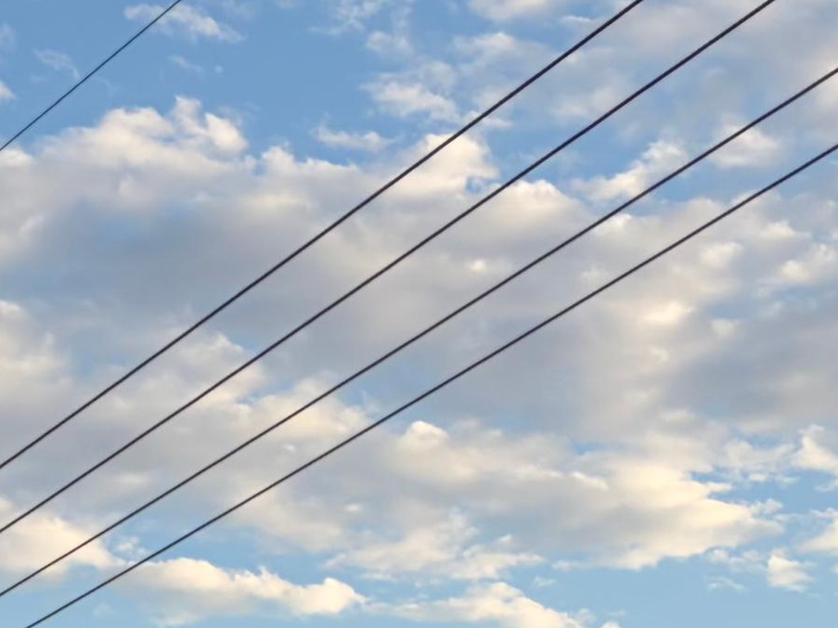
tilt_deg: +9.5
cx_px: -24
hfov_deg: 13.5
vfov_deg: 10.1
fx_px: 3486
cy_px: 859
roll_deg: +0.9
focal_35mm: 144
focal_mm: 5.96
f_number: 1.6
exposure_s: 1/1393
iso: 50
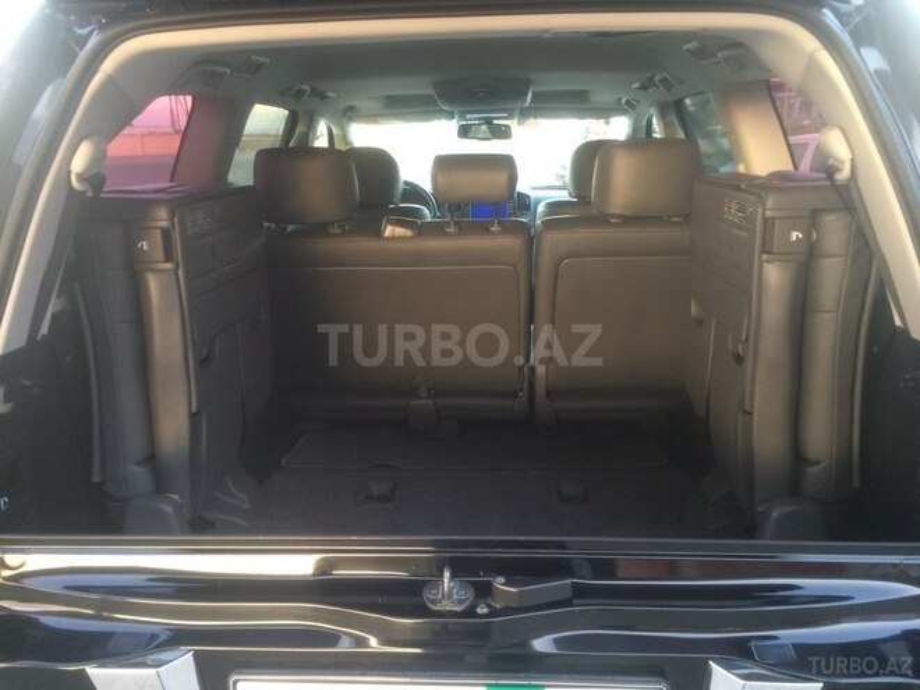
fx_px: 771
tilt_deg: -14.9
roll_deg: -2.1
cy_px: 345
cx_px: 460
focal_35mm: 29
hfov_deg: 61.7
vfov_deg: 48.2
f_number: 2.2
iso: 125
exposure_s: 1/33
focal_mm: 4.15
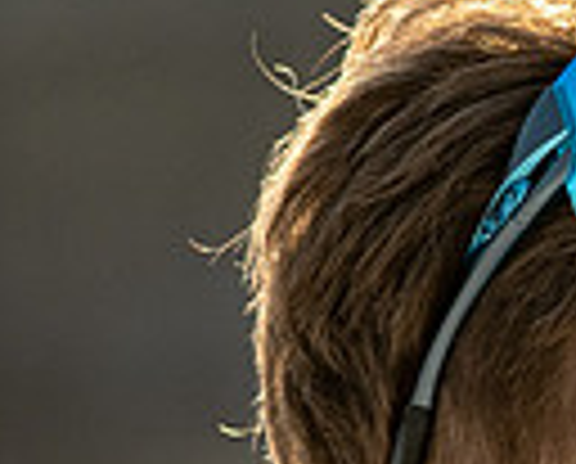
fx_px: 45484
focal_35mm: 2662
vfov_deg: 0.6
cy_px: 462
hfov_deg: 0.7
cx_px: 1368
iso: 400
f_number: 4
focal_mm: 300
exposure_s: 1/2000
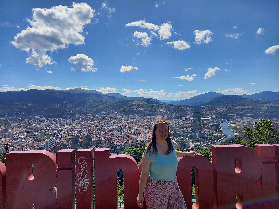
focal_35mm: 25
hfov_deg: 69.4
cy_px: 104
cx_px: 140
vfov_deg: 54.9
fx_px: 201
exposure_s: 1/921
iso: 50
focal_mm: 4.65
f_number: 1.8
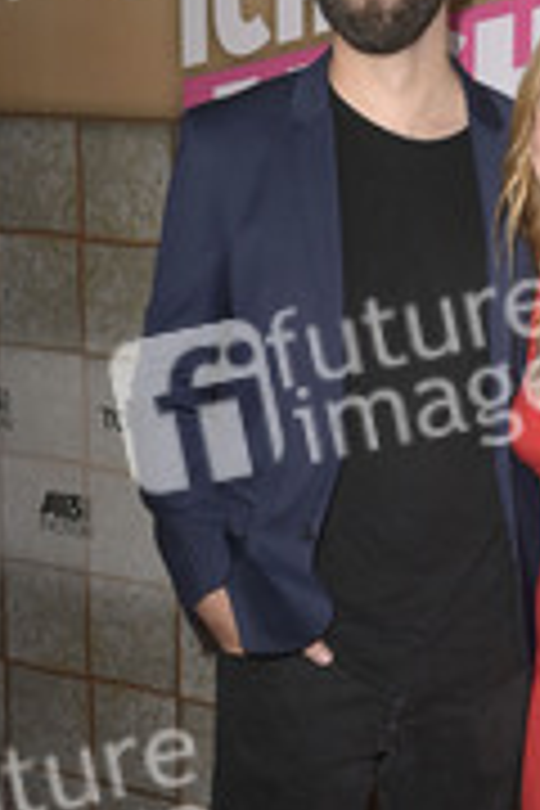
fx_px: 1597
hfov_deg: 18.9
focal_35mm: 71
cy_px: 612
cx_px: 472
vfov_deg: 28.0
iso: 500
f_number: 5.6
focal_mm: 32
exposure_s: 1/250
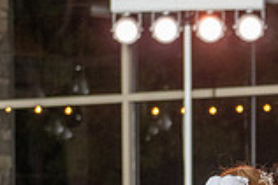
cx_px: 442
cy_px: 330
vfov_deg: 5.9
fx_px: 1759
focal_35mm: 228
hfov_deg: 8.8
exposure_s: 1/160
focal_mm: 62
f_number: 3.5
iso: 800
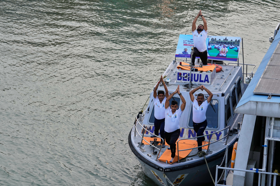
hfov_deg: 16.3
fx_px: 980
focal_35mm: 126
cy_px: 93
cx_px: 140
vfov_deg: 10.9
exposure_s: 1/250
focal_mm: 126
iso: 400
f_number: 8
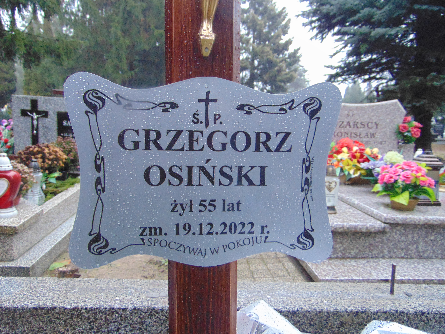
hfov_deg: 67.3
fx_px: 334
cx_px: 217
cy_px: 173
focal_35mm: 26
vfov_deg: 53.0
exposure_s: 1/40
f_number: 3
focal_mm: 4.5
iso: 400
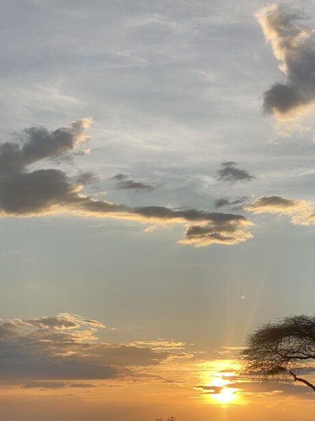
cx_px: 235
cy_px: 345
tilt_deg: +4.6
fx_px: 1056
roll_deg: -2.1
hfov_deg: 16.9
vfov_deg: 22.2
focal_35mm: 87
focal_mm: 6
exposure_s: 1/1065
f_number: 2
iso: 20
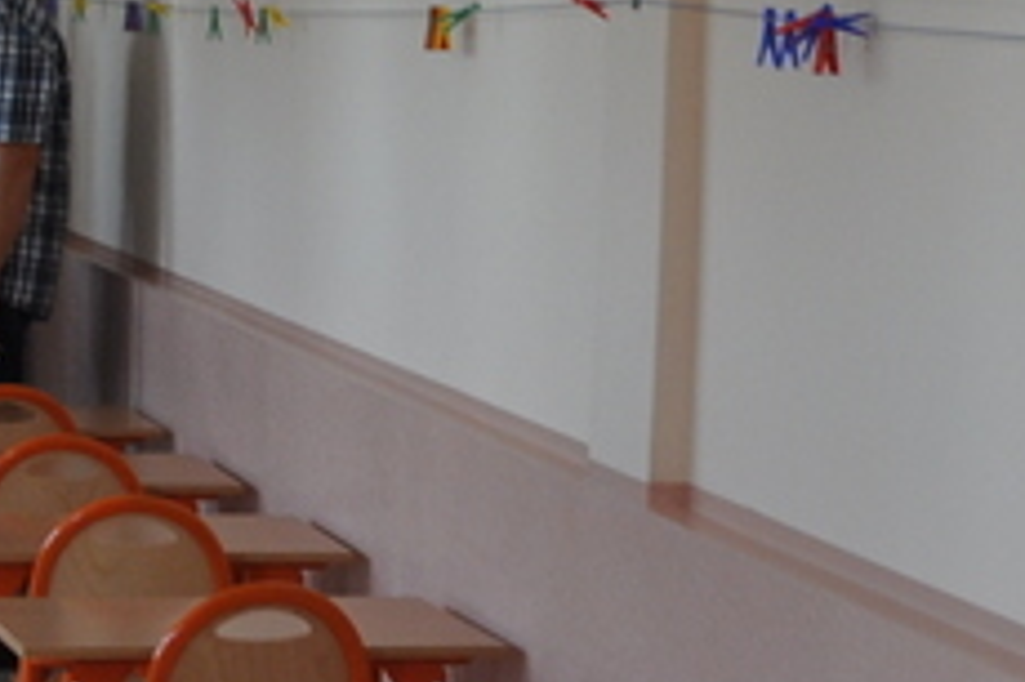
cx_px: -816
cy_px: 488
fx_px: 4012
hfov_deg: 13.2
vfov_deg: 9.7
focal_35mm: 141
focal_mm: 18
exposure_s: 1/30
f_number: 5.6
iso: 400
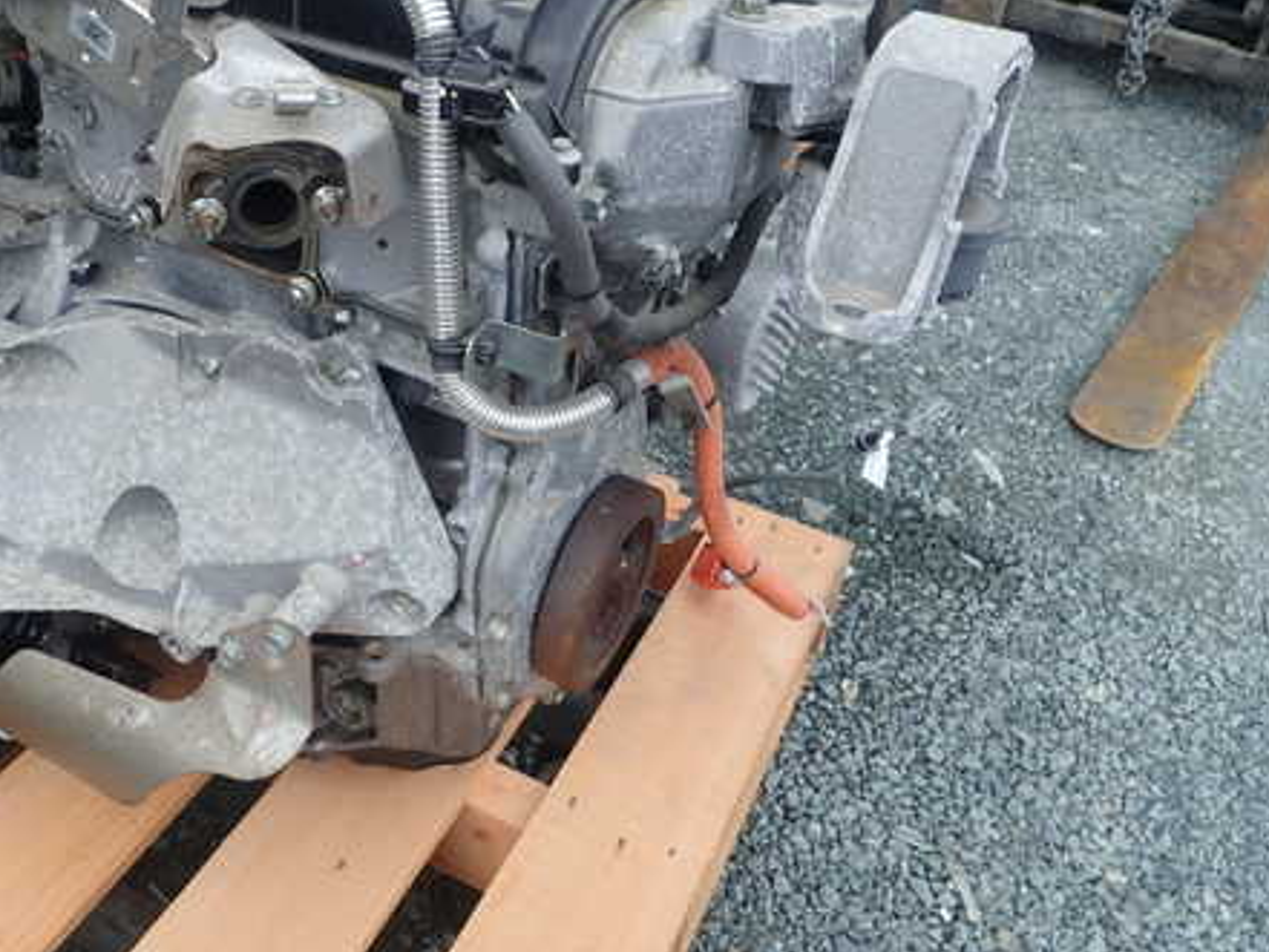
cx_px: 446
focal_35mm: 34
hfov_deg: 53.1
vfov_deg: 41.6
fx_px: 1247
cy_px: 385
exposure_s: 1/320
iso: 100
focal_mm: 4.5
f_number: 2.8
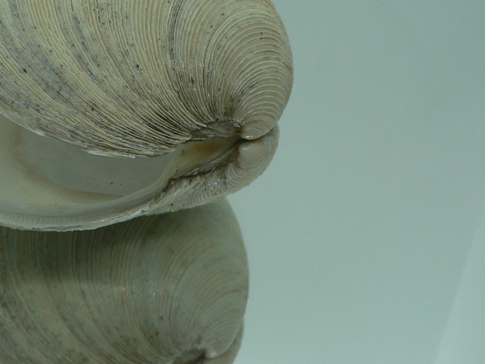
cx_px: 73
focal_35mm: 62
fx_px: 869
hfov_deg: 30.2
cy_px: 121
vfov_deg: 23.6
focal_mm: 4.6
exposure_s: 1/60
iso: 80
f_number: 2.8
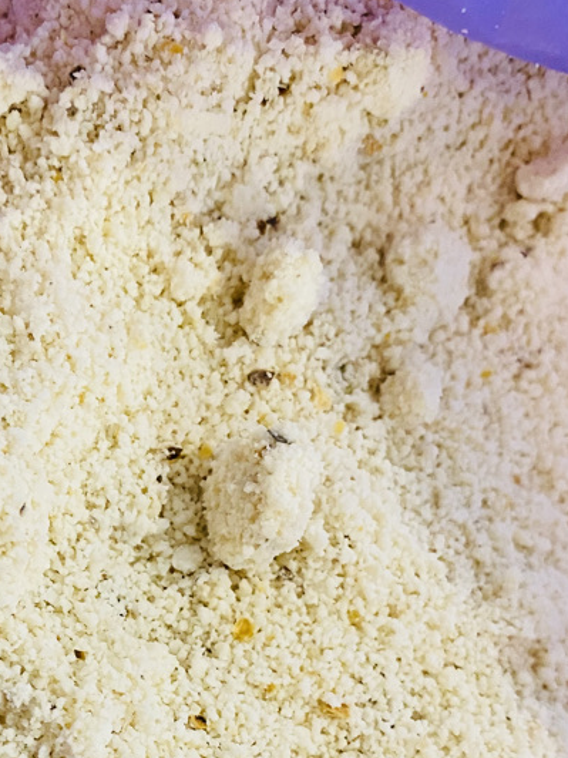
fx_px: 1094
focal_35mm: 50
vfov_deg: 36.6
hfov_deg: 28.7
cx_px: 141
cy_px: 633
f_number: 1.8
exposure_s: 1/40
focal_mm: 4.25
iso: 400
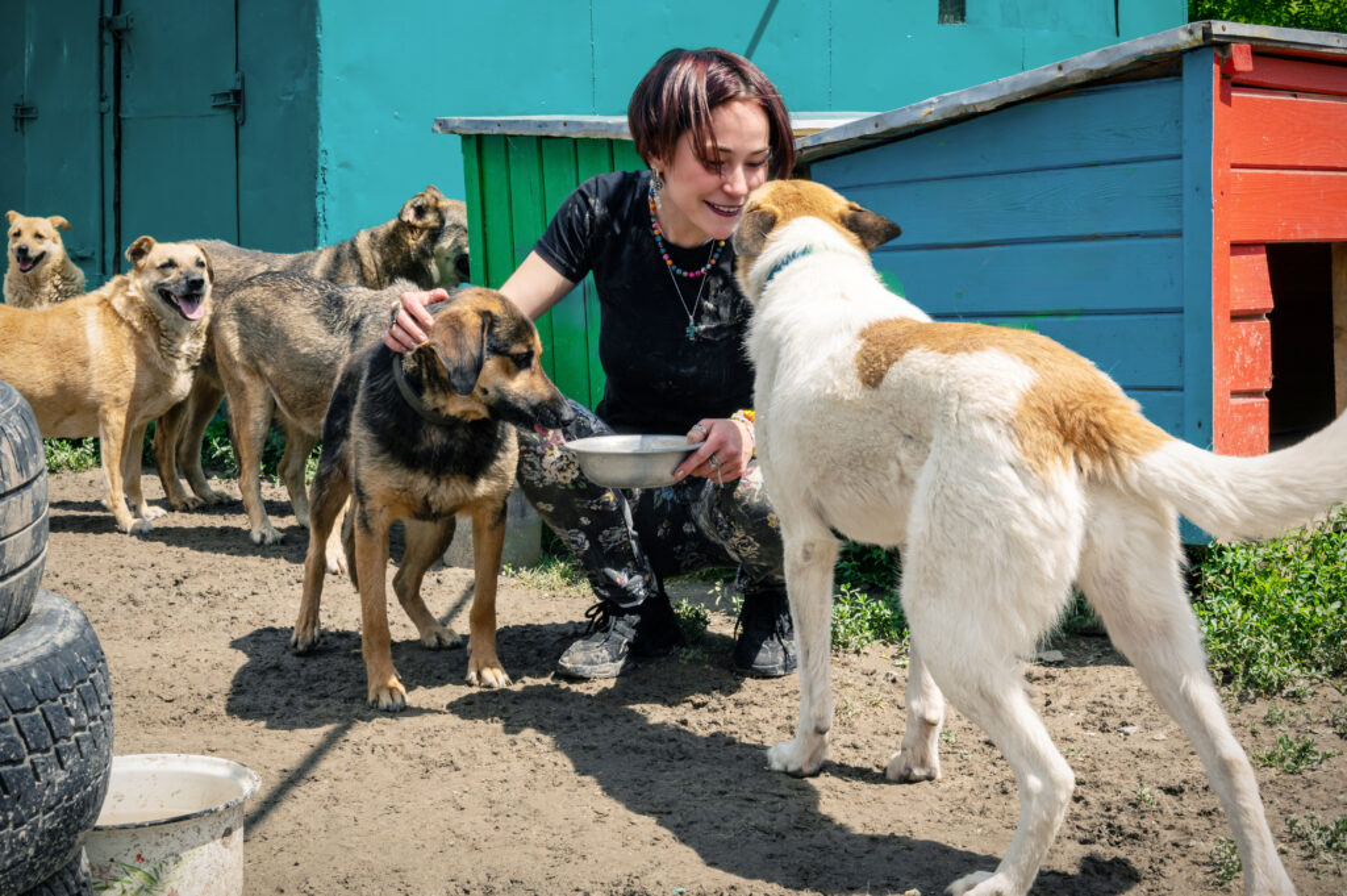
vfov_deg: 28.0
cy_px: 448
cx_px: 674
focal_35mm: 48
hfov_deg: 41.1
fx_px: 1795
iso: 500
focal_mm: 48
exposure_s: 1/250
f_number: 18
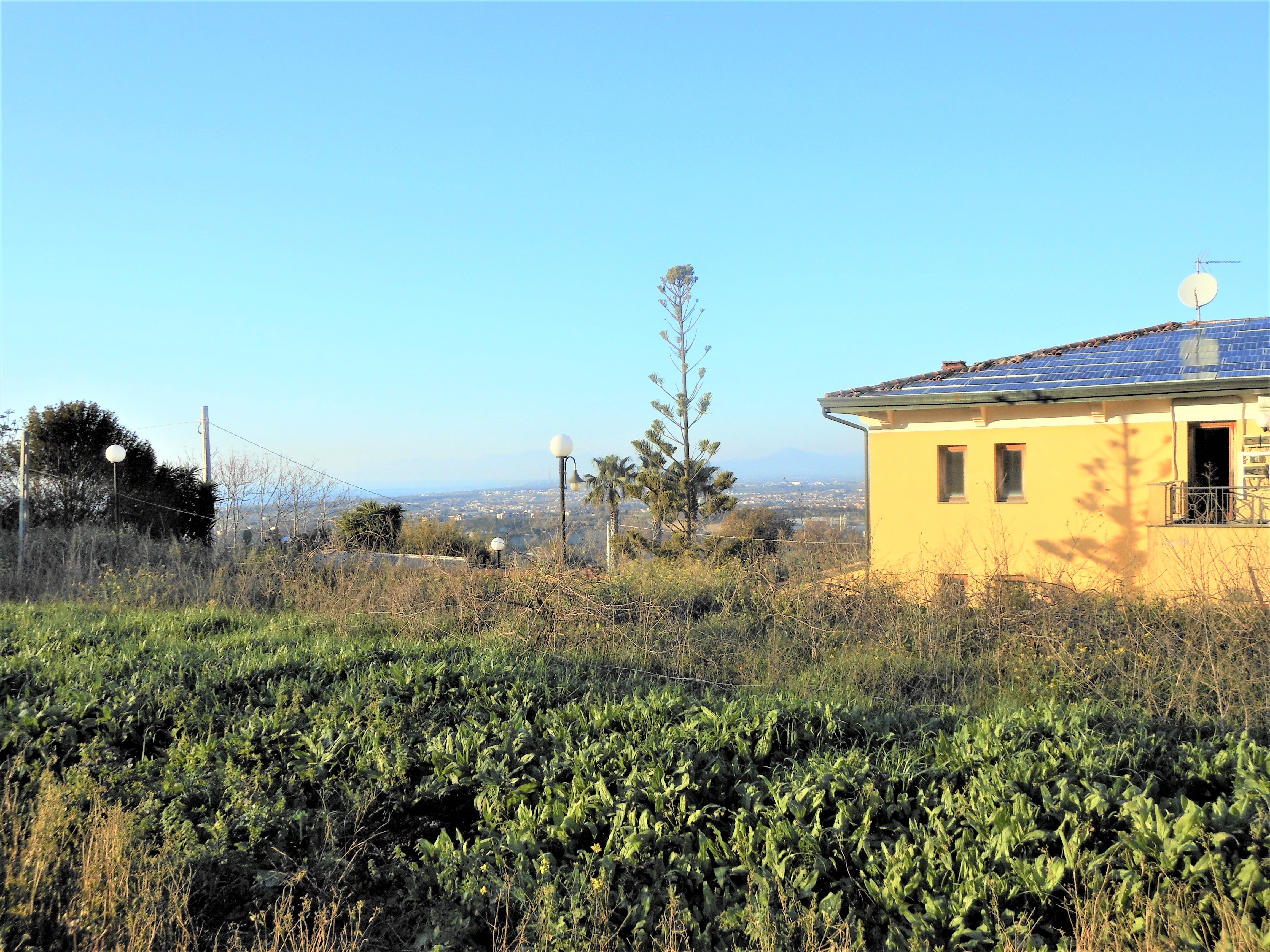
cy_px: 476
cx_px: 635
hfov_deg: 55.4
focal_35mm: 33
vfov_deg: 42.9
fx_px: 1211
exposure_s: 1/640
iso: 80
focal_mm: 6
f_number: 3.5
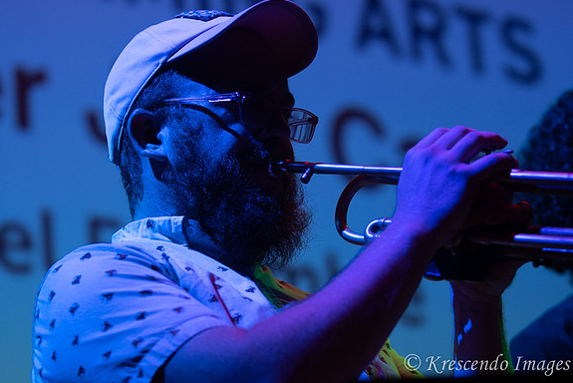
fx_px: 1975
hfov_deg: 16.5
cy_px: 192
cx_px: 286
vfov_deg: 11.1
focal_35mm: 124
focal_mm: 82
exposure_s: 1/200
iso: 400
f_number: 2.8
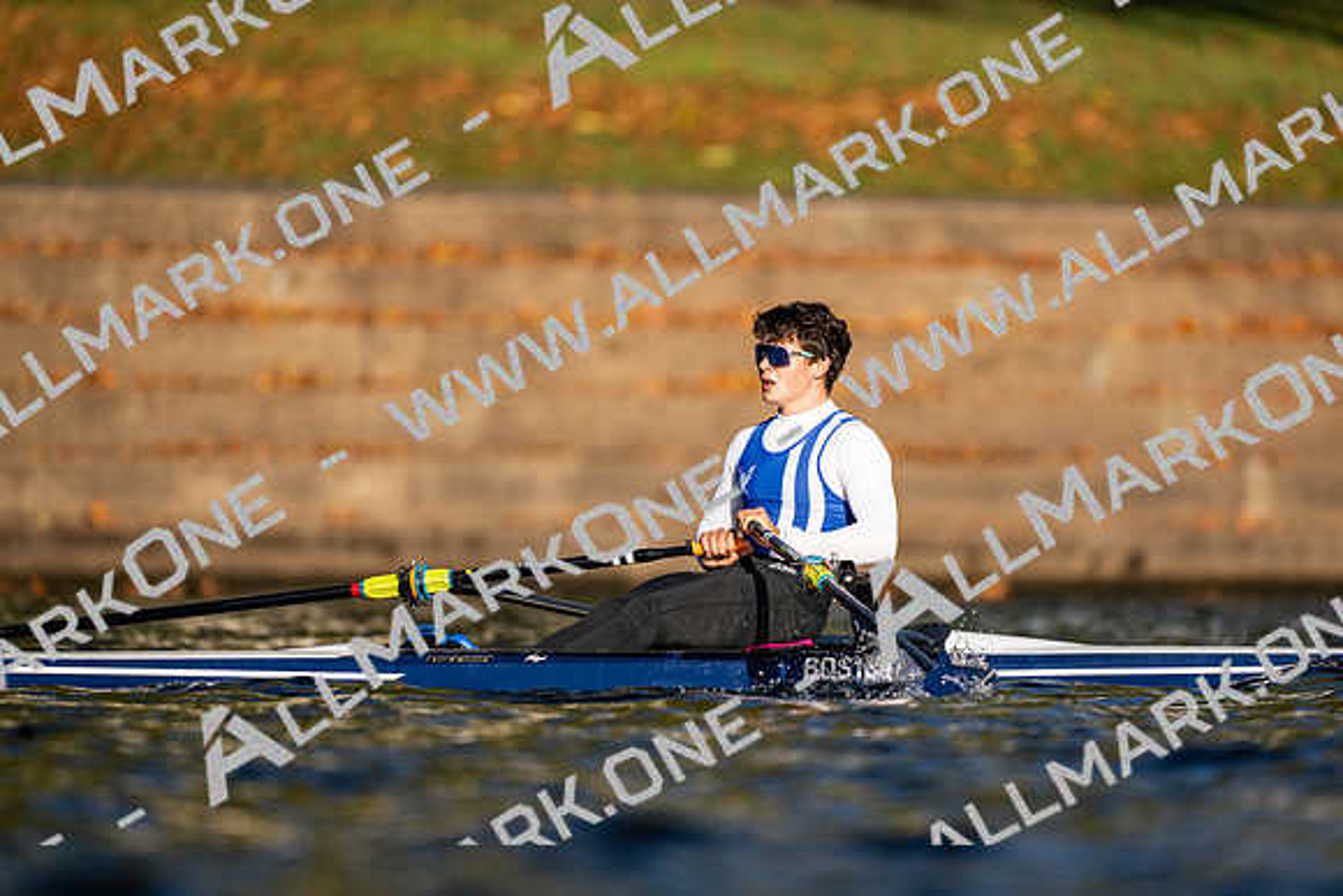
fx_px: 22399
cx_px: 672
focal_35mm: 600
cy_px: 448
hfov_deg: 3.4
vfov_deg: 2.3
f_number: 4
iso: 140
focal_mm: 600
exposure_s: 1/2500
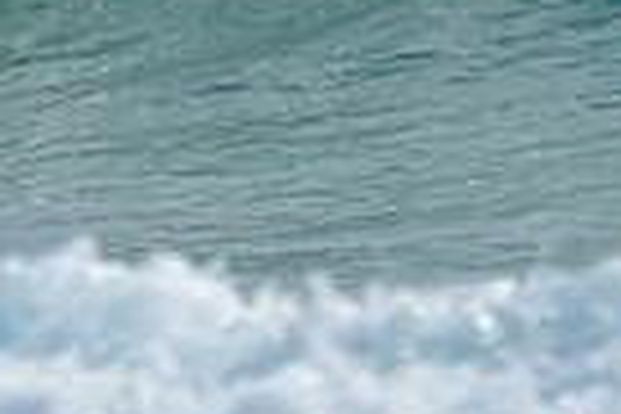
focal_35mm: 4168
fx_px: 71892
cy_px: -480
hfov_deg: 0.5
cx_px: -148
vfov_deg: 0.3
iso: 160
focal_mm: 800
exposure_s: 1/2000
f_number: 6.3
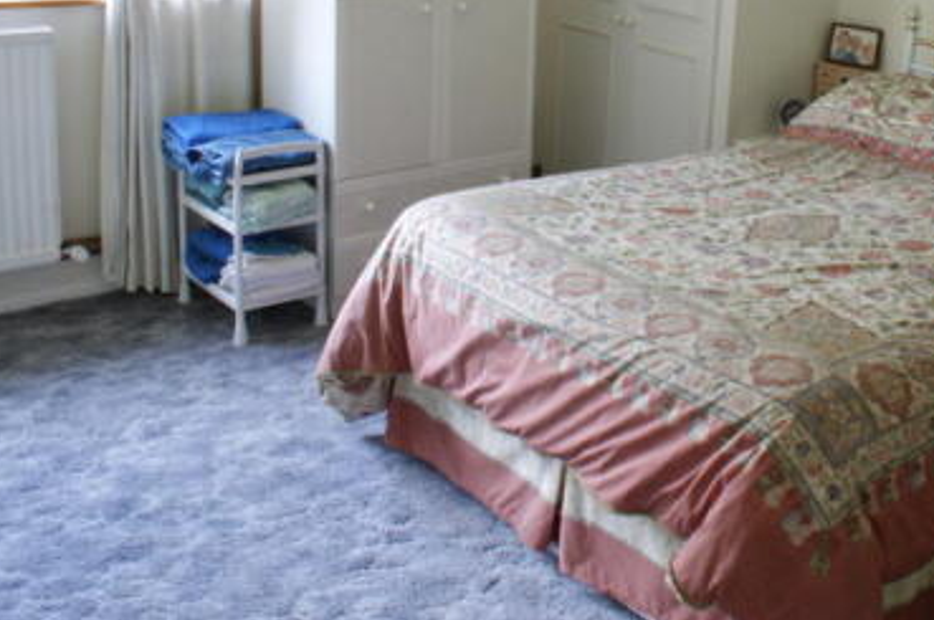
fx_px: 1244
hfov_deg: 39.9
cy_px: 101
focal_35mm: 48
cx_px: 709
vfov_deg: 27.3
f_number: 3.5
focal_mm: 18
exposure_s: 1/60
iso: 400
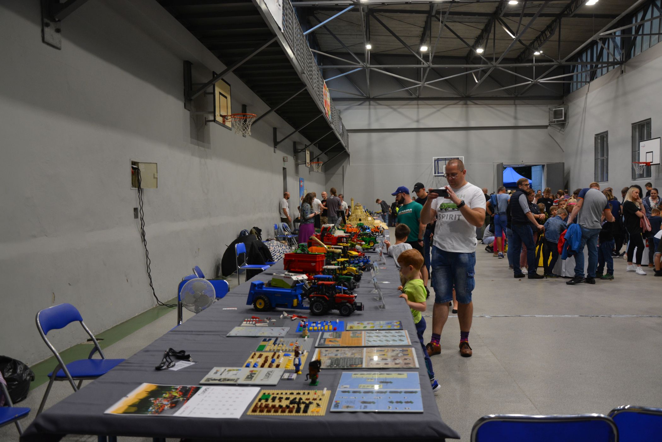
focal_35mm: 32
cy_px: 221
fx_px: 579
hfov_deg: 59.5
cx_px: 331
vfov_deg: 41.7
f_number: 4
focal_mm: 21
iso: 560
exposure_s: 1/60
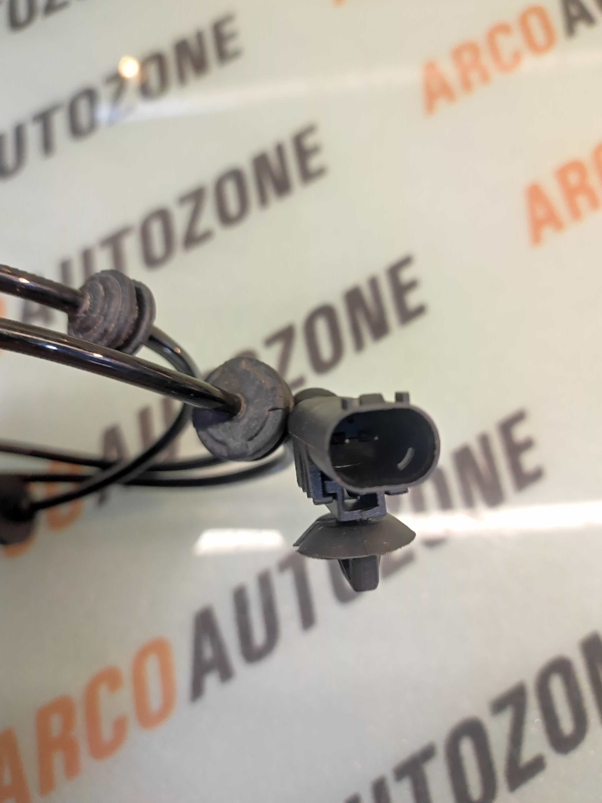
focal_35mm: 18
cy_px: 385
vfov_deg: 87.7
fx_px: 417
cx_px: 296
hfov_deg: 71.6
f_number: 1.79
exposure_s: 1/25
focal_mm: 4.74
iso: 1657
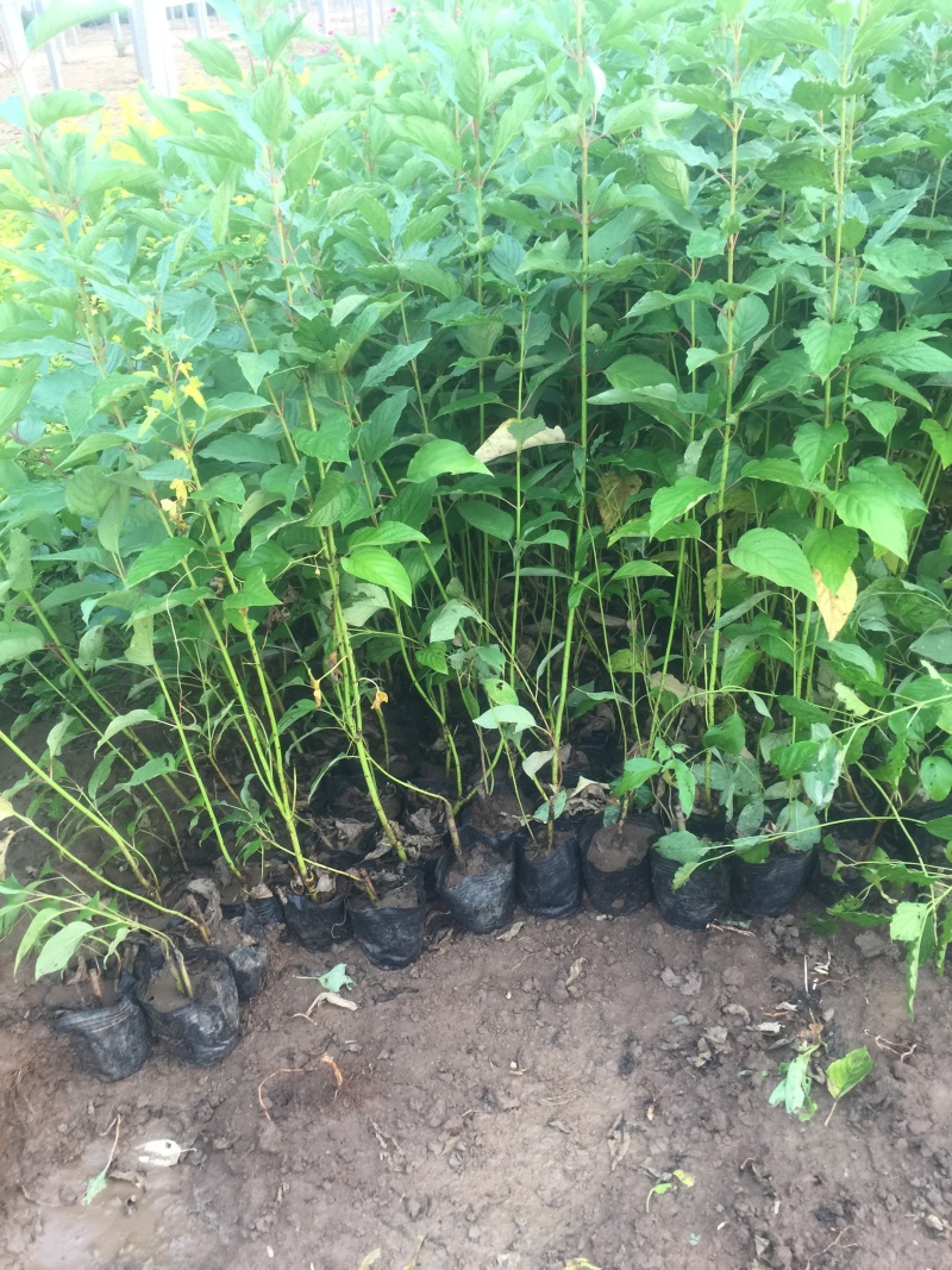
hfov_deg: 48.2
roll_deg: +2.5
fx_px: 1064
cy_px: 635
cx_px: 476
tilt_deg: -31.7
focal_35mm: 29
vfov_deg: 61.7
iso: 40
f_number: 2.2
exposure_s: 1/33
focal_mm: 4.15
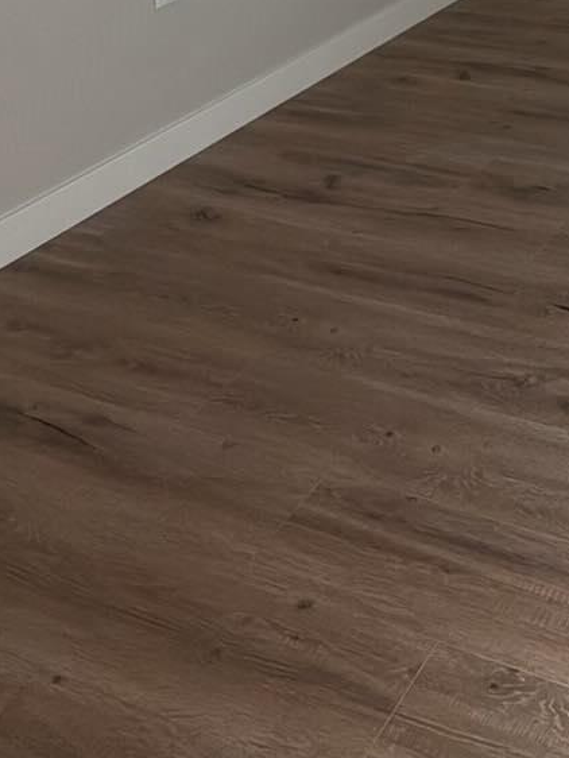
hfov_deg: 25.9
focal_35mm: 51
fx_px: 1117
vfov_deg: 30.4
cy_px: -202
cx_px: 665
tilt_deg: -8.7
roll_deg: -0.6
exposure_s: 1/138
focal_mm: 2.22
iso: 64
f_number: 2.2
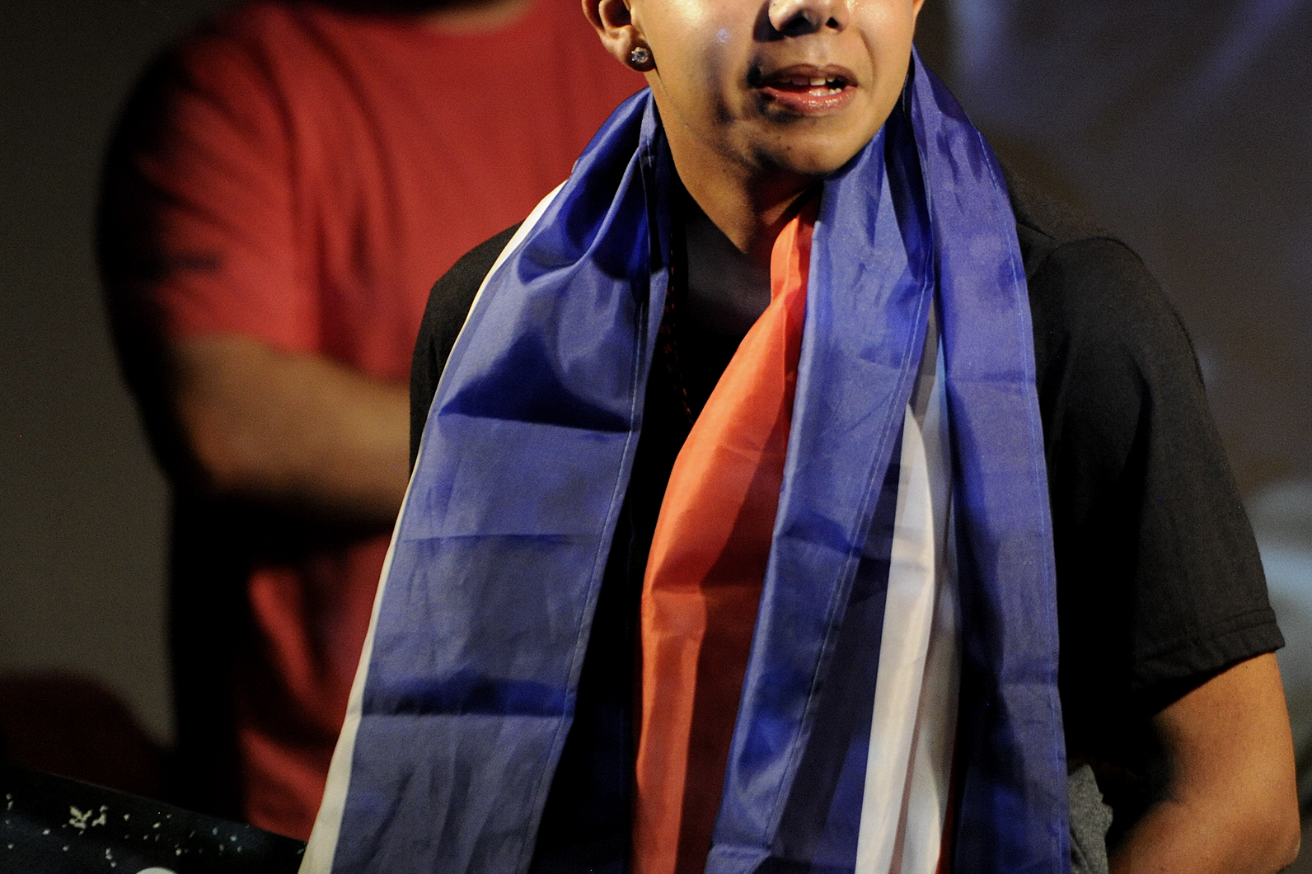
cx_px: 831
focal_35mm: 377
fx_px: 13737
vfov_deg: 3.6
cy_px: 133
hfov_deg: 5.5
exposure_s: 1/250
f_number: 2.8
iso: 1600
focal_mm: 200
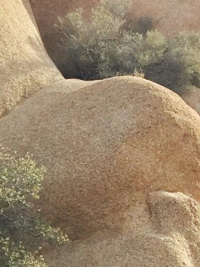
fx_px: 1041
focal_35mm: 135
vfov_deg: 14.4
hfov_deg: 10.0
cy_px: 270
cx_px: -222
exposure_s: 1/1276
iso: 32
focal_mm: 4.15
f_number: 2.2
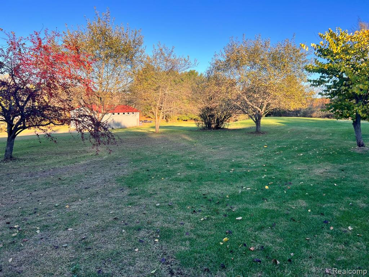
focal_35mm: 26
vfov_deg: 53.1
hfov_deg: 67.3
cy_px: 138
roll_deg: -1.8
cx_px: 184
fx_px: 277
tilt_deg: -7.4
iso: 50
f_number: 1.5
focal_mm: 5.7
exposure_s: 1/917
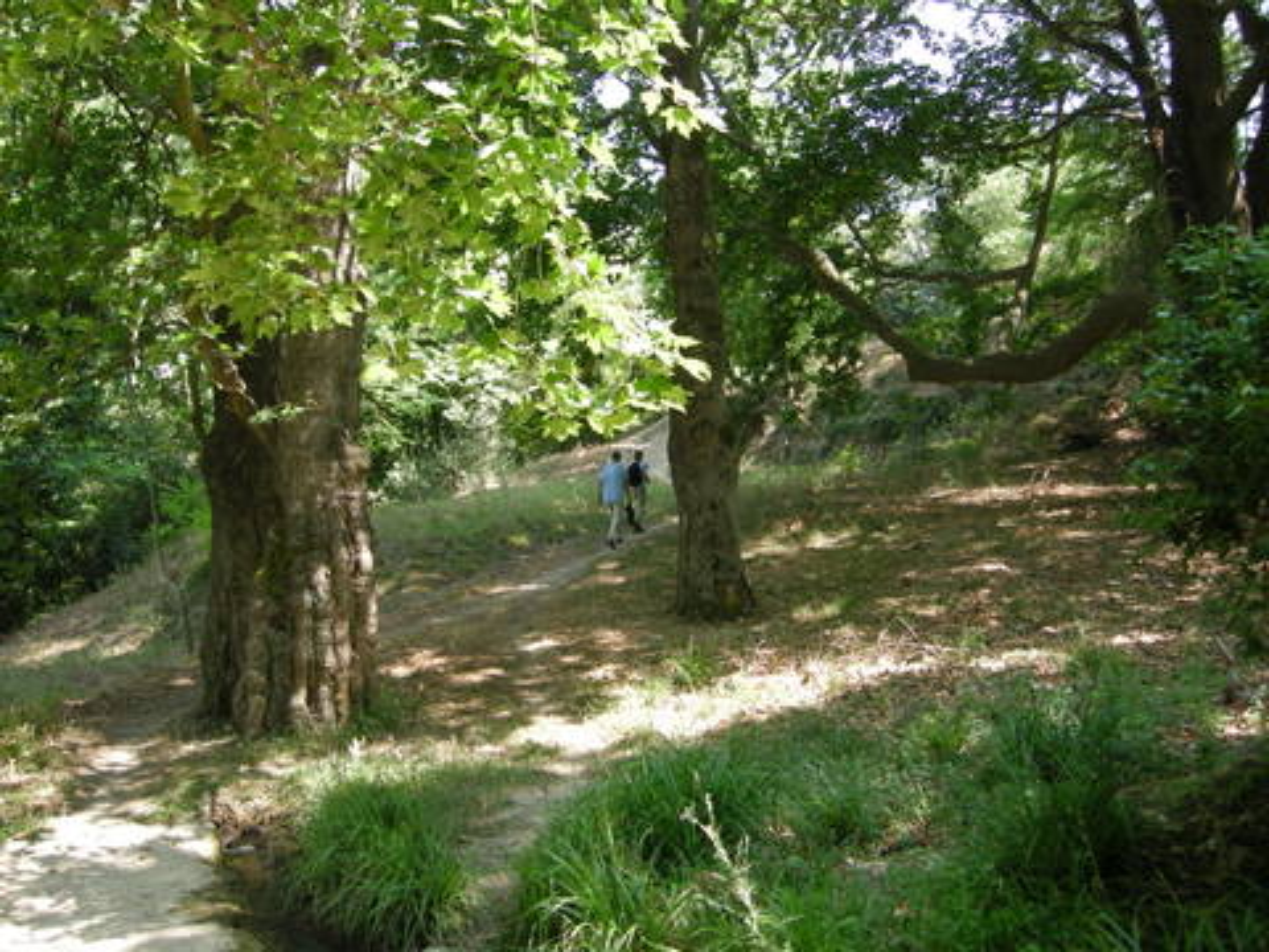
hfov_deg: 51.4
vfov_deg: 39.7
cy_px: 476
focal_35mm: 36
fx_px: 1320
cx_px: 634
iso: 64
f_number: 3
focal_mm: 7.5
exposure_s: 1/73.7
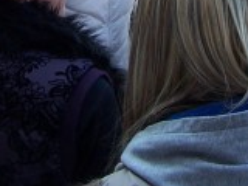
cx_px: 147
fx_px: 1089
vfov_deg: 9.3
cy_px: -147
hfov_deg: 13.0
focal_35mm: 152
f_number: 2.8
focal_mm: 6.3
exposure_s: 1/250
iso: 80
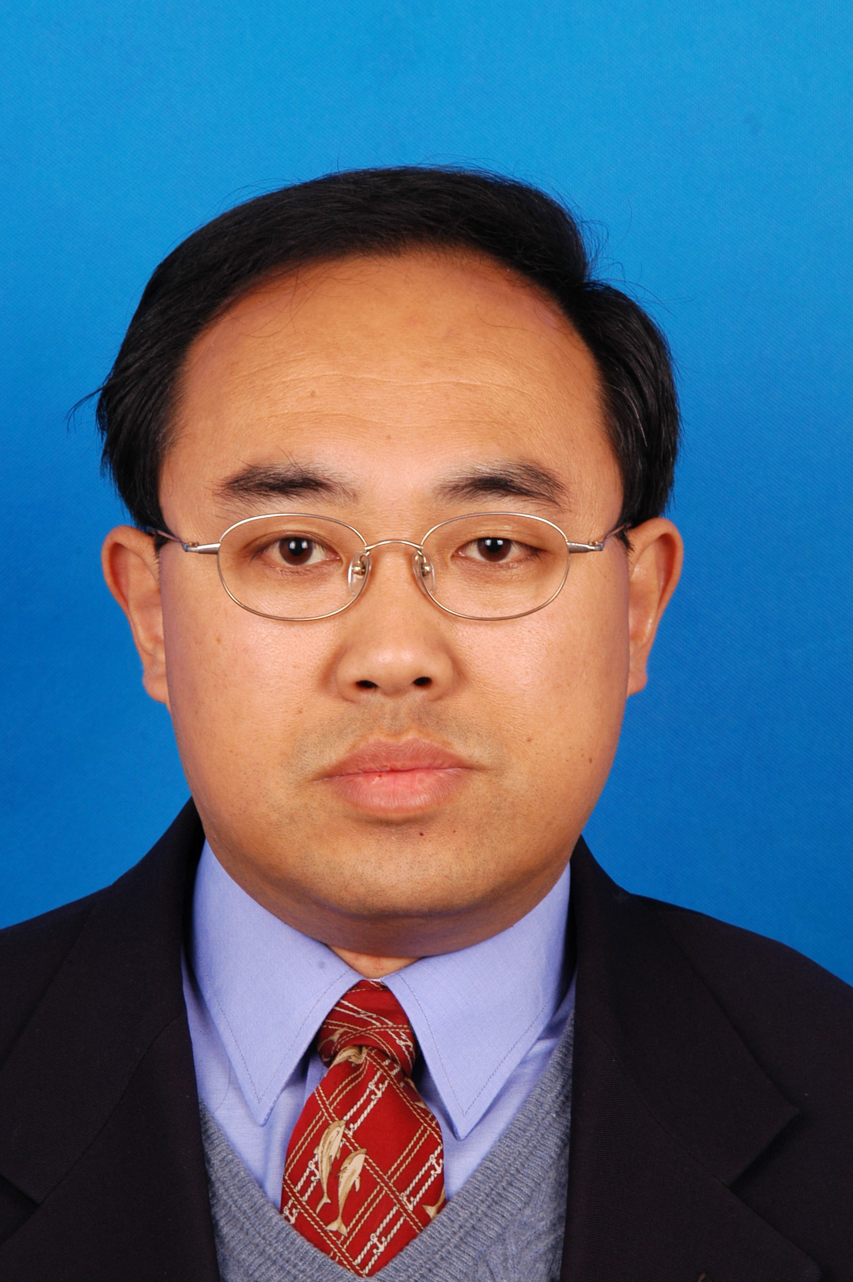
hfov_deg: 10.2
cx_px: 400
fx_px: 4770
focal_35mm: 134
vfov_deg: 15.3
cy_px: 706
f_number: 10
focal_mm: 72
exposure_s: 1/60
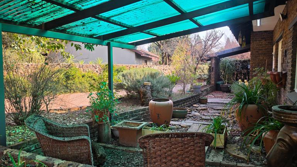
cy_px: 83
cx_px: 148
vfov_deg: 44.4
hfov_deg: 71.9
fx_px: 205
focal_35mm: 26
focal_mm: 6.5
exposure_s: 1/197
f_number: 1.4
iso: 10
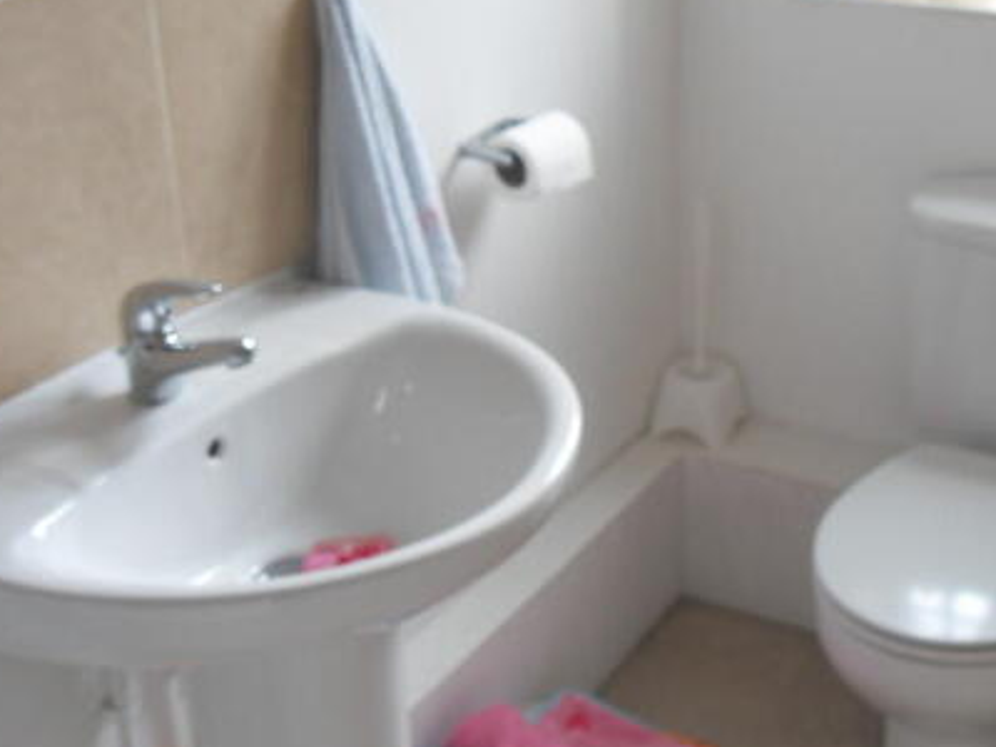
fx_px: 1467
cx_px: 688
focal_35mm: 51
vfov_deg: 28.4
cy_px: 273
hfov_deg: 37.0
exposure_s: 1/30
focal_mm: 6.3
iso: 120
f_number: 3.5
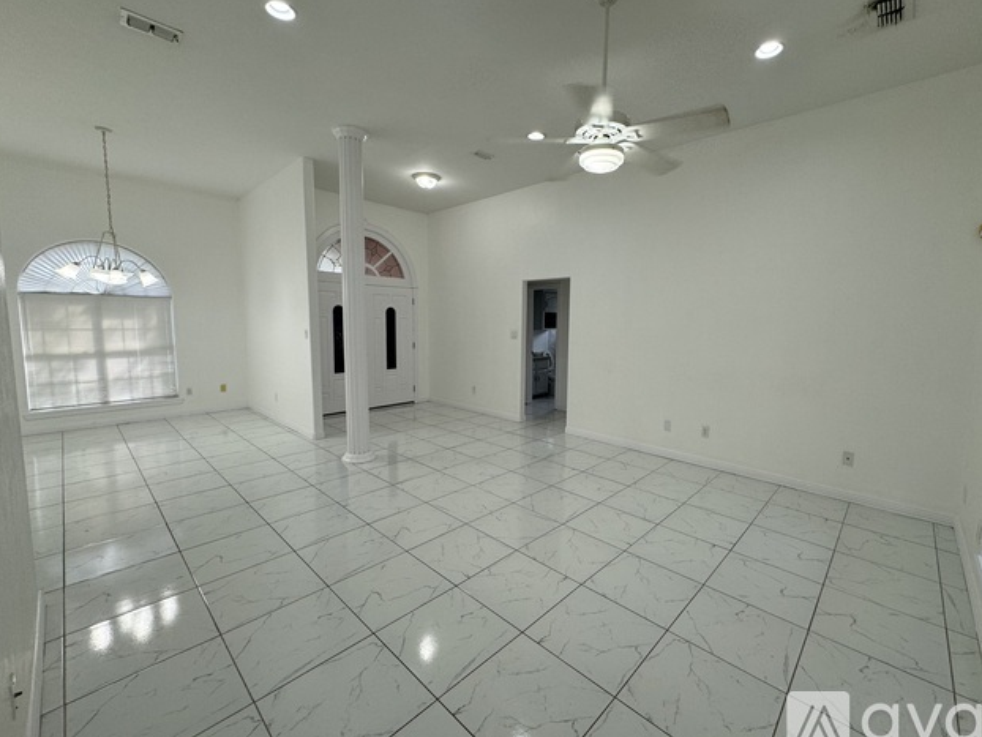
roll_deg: -0.7
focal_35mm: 15
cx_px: 515
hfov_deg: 98.1
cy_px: 360
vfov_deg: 81.8
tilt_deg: -5.6
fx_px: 426
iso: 100
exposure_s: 1/120
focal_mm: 2.22
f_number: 2.2
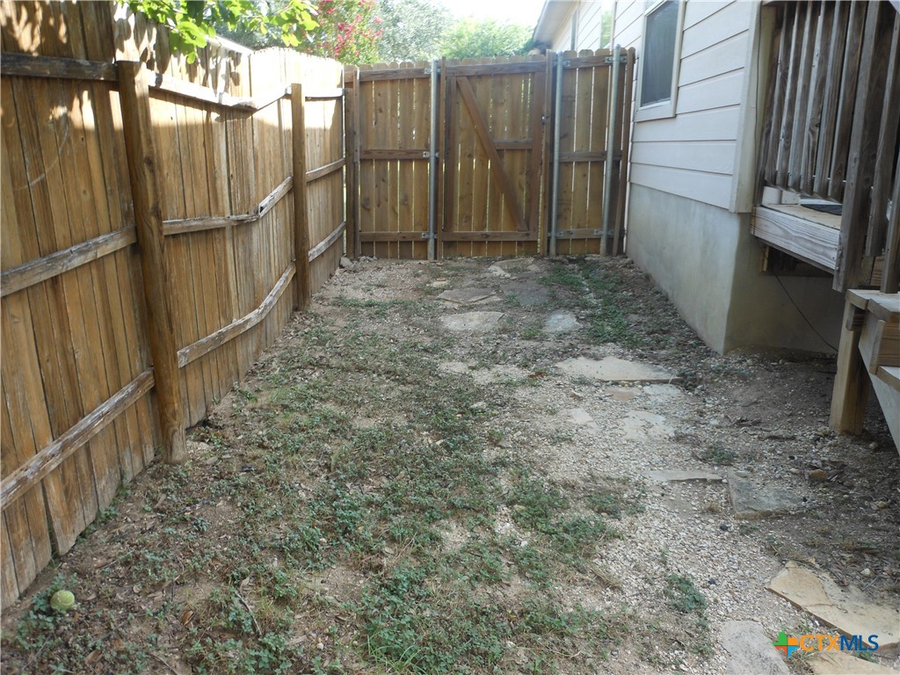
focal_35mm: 28
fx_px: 728
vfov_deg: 49.7
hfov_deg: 63.4
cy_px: 338
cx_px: 450
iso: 80
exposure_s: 1/80
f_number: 3.7
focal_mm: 5
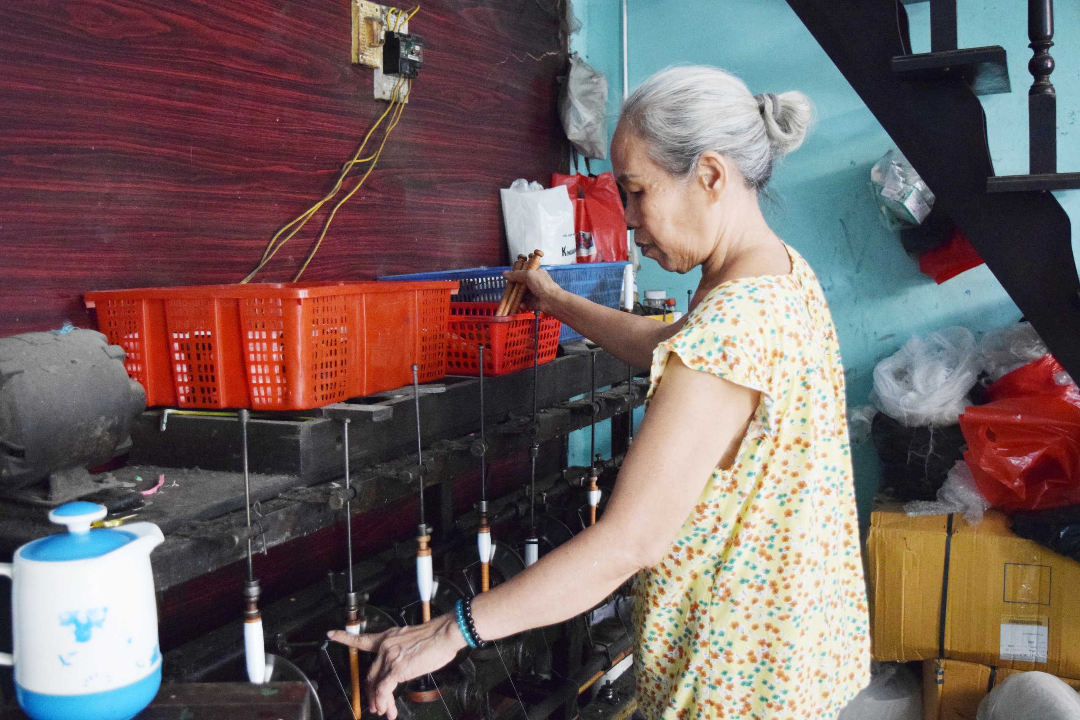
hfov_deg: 49.6
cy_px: 360
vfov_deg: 34.2
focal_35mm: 39
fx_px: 1170
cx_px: 540
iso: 3200
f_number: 4
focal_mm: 26
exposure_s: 1/250
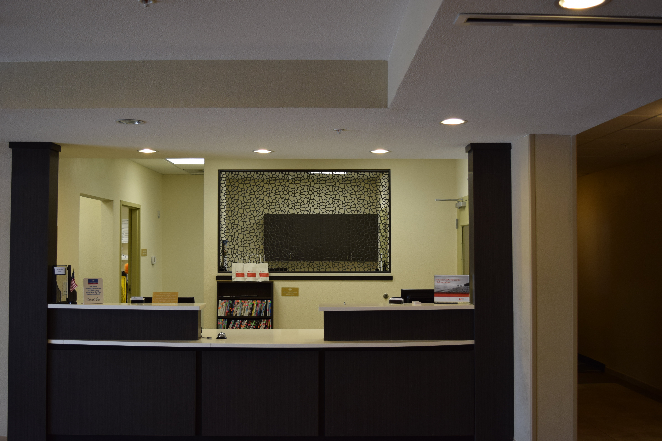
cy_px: 216
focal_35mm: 39
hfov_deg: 50.1
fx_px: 708
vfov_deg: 34.6
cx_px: 323
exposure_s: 1/80
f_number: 4.5
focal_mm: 25
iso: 400
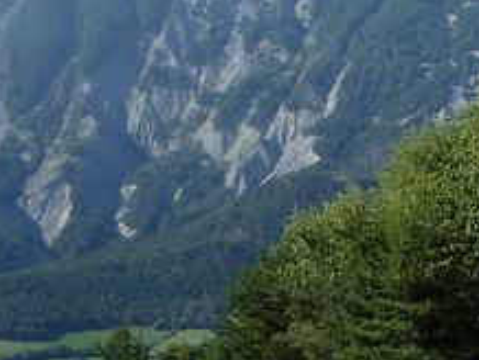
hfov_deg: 16.7
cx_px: 646
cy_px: 110
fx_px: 1524
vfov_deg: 13.5
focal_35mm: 110
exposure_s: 1/500
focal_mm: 5
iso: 80
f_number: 4.5
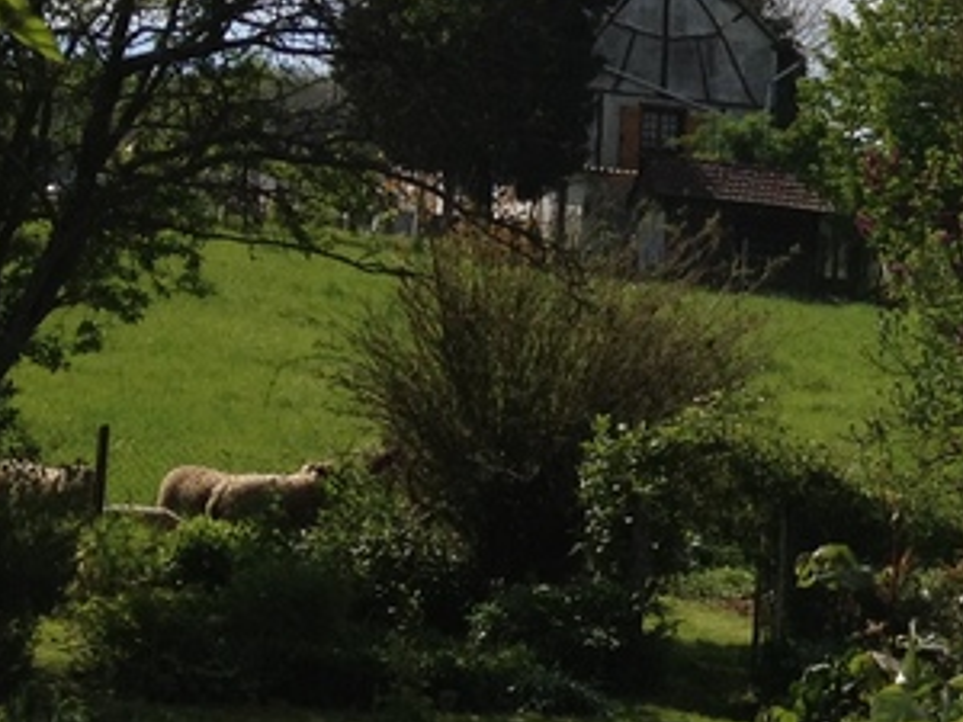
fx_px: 3895
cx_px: 1695
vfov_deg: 10.6
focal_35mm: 140
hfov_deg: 12.9
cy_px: 279
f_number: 2.4
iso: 50
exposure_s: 1/2404
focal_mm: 4.28
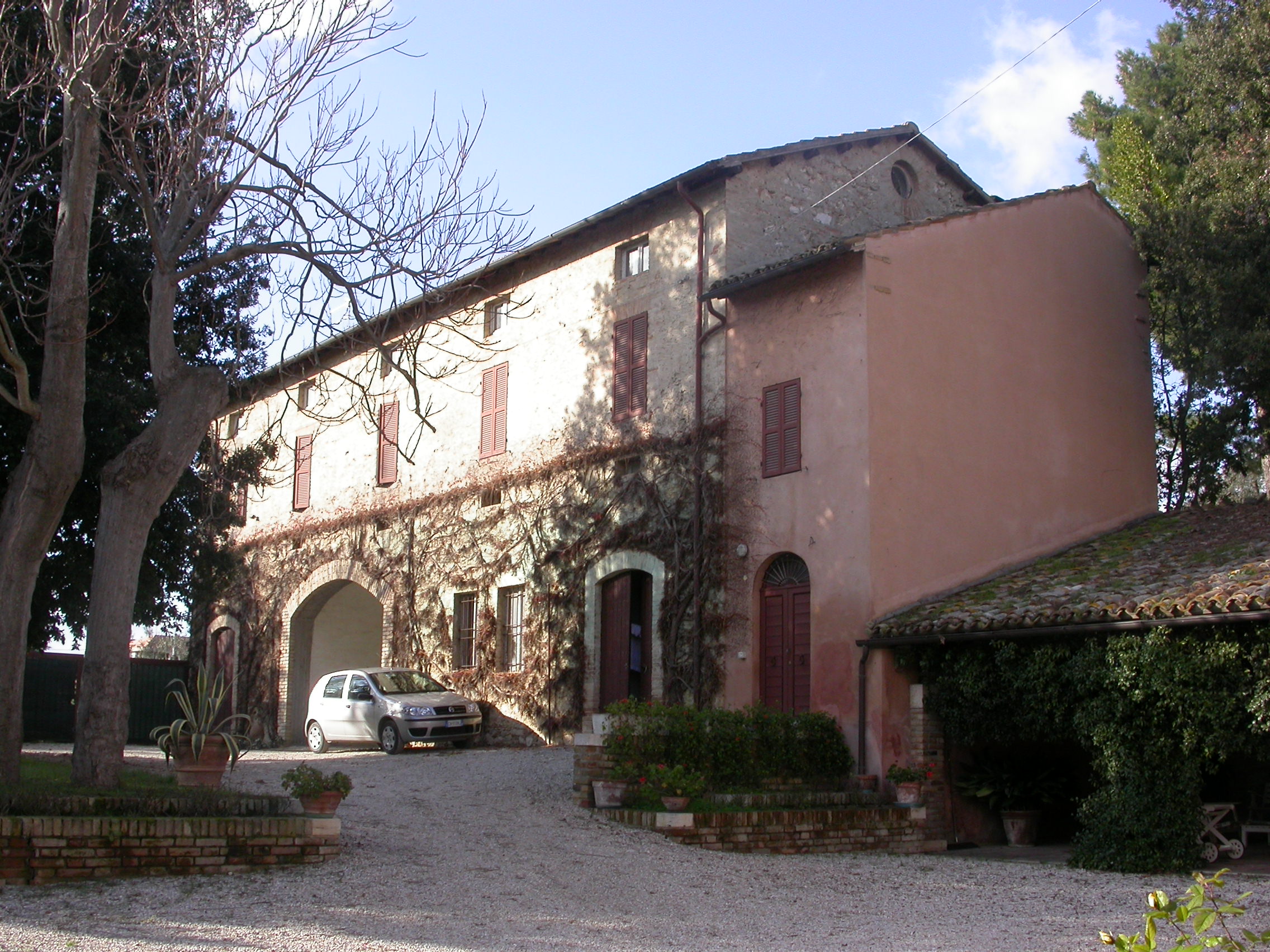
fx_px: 1431
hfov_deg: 47.9
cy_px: 476
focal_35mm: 39
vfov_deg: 36.8
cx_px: 635
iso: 100
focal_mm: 8.2
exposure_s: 1/184
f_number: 6
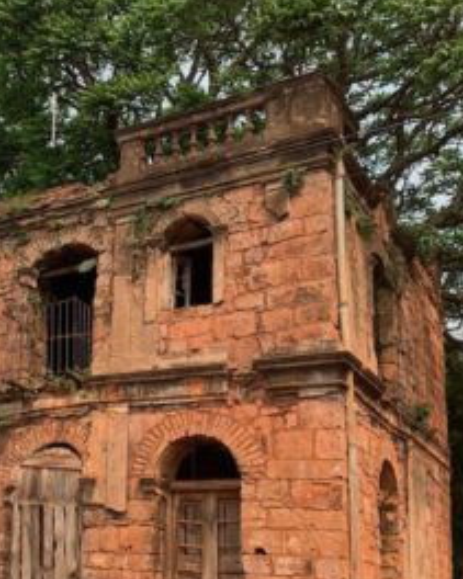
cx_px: 48
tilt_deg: +14.9
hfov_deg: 30.1
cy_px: 363
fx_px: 823
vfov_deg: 38.5
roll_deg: -2.4
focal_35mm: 48
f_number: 1.8
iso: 25
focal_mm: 4.25
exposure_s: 1/1490
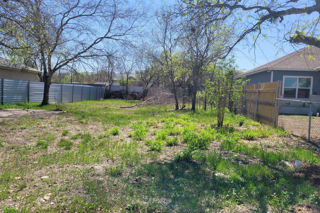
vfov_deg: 46.4
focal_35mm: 28
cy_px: 102
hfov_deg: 65.5
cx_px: 158
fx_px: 249
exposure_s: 1/2163
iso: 40
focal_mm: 5.4
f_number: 1.8
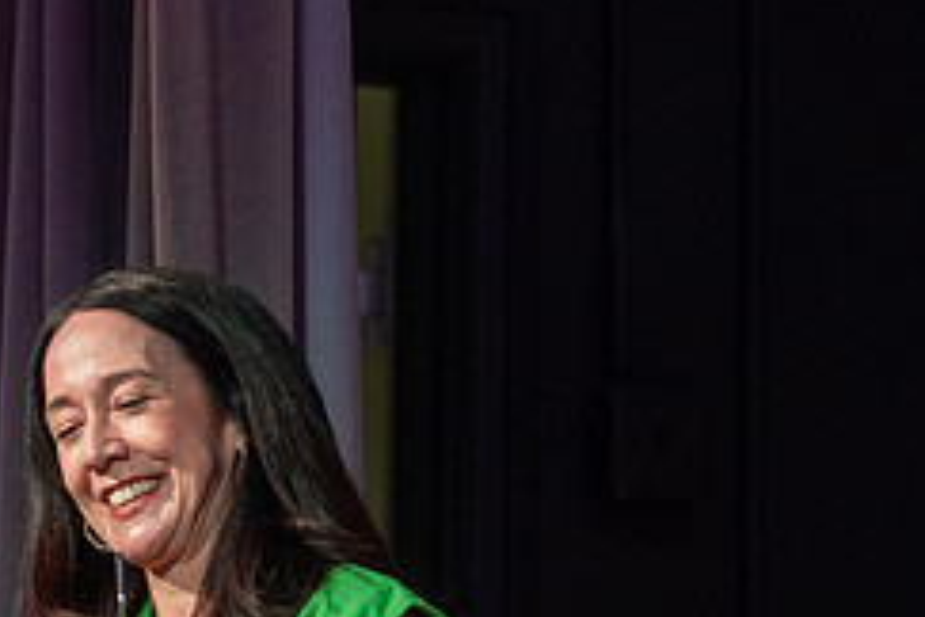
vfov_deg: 2.1
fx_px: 16443
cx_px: 199
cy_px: 339
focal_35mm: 640
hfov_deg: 3.2
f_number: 3.2
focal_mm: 200
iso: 2000
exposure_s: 1/160
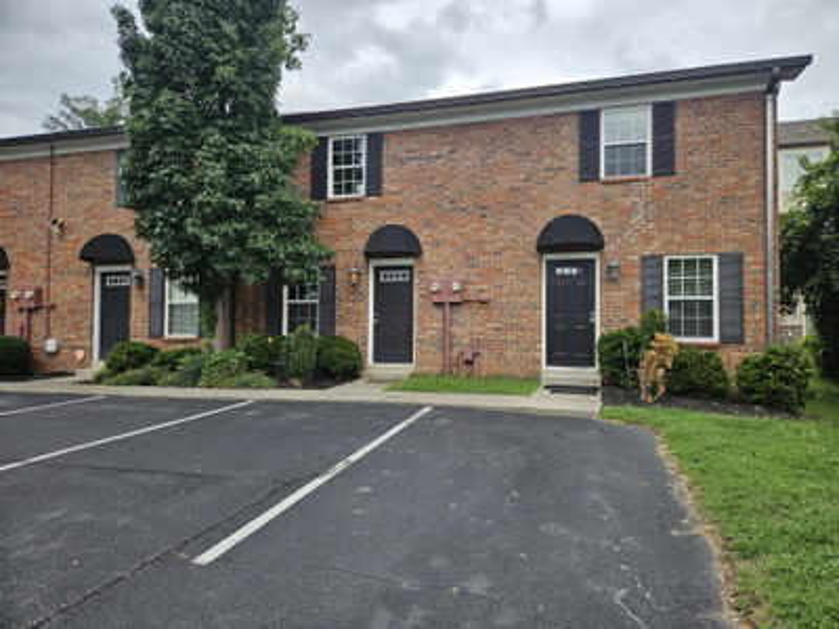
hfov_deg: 73.9
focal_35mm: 23
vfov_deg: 58.9
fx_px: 557
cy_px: 314
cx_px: 420
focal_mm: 5.4
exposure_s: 1/1235
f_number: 1.8
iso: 25
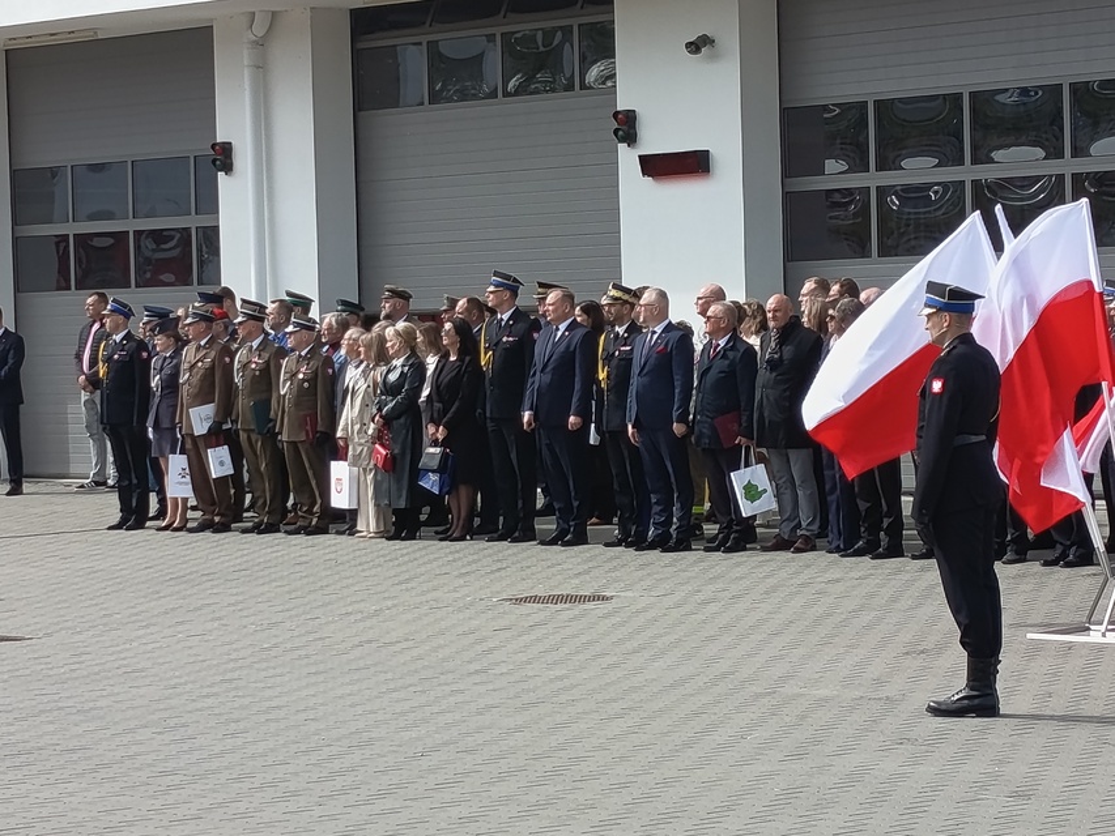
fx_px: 3834
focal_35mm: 119
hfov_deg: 16.5
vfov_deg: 12.5
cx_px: 558
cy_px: 418
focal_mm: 5.27
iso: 53
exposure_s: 1/449
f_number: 1.7
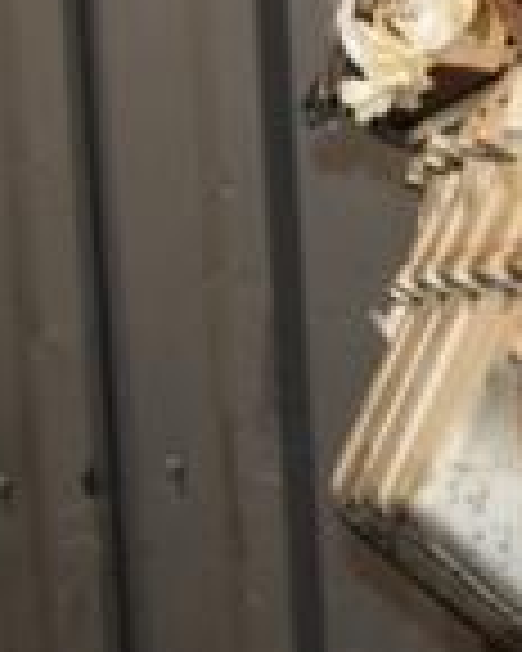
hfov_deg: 12.0
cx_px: 832
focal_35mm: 122
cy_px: -108
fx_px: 2355
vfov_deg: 15.3
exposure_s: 1/60
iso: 800
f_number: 5
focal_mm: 21
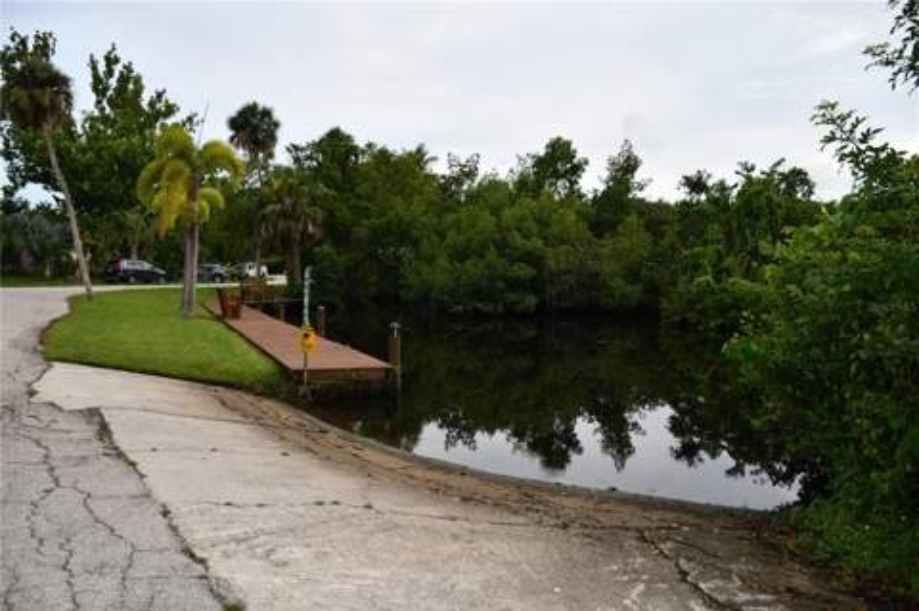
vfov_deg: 47.8
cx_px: 460
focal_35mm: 27
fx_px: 689
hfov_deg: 67.4
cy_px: 306
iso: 100
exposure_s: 1/250
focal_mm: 18
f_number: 4.5
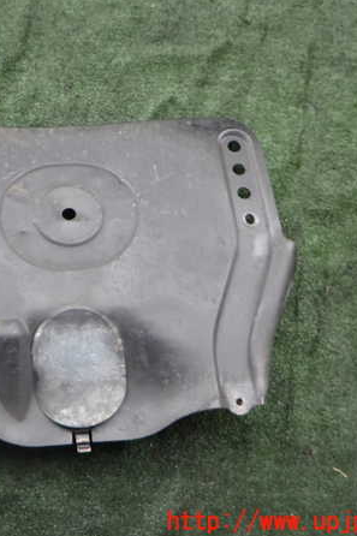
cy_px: 267
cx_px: 78
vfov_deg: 54.5
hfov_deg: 36.7
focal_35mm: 35
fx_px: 521
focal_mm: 4.5
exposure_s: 1/100
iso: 200
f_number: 2
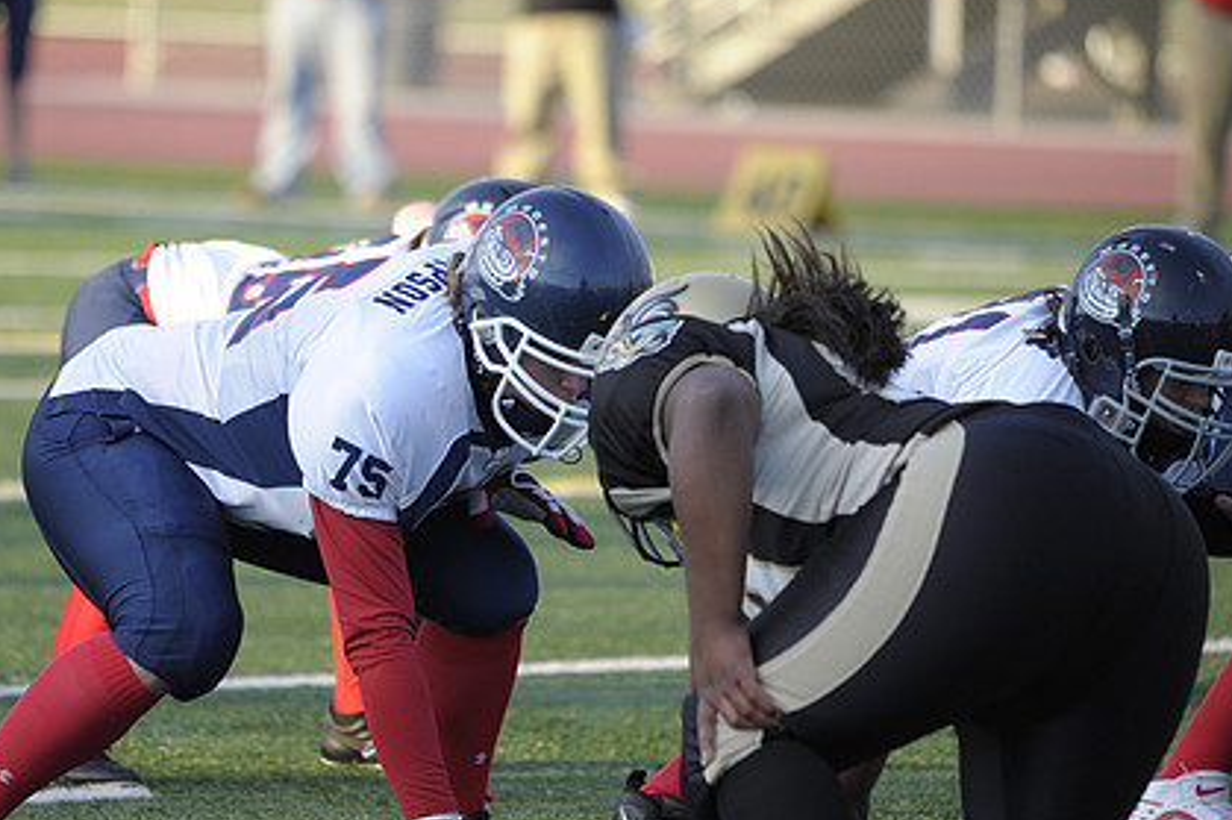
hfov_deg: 3.9
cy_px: 429
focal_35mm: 526
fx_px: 17993
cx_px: 462
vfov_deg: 2.6
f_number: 6.3
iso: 2200
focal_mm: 380
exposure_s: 1/1000
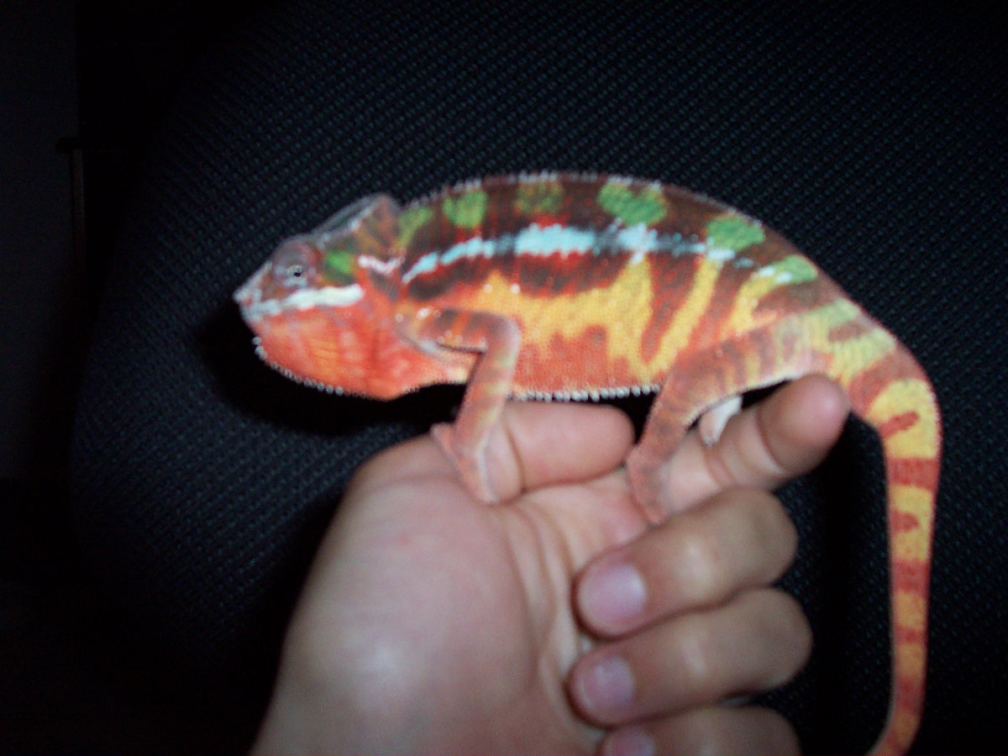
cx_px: 504
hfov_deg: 50.1
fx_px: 1077
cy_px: 378
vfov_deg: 38.7
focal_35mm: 37
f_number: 2.8
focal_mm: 5.6
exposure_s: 1/60
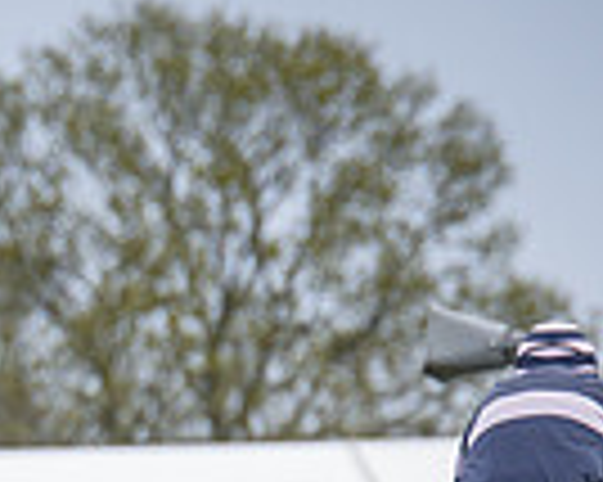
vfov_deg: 1.1
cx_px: -77
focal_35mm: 1350
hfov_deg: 1.4
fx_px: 24075
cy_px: 750
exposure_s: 1/1600
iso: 800
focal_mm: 280
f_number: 5
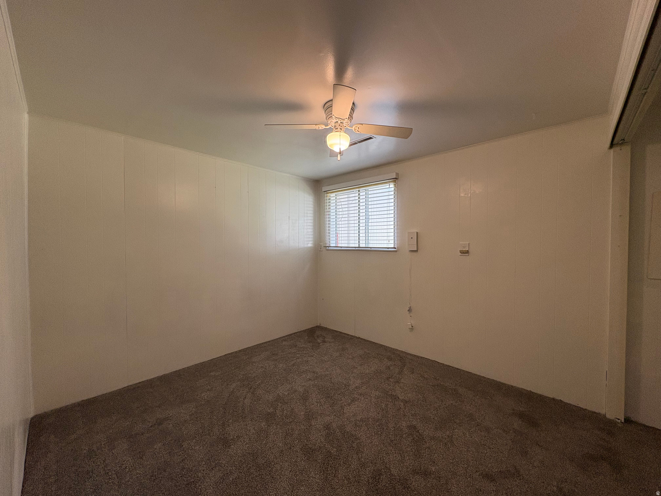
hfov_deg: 102.1
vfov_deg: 85.7
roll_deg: +0.8
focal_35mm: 14
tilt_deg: -1.2
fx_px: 267
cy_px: 248
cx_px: 330
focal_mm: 2.22
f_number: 2.2
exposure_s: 1/120
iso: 200
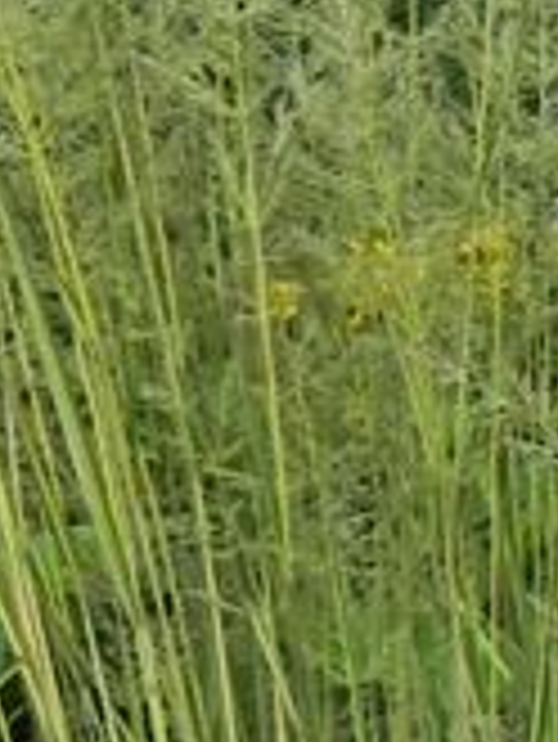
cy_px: 1075
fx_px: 15004
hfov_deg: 2.1
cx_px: 760
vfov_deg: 2.8
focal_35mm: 699
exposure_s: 1/13
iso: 160
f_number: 5
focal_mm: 25.7
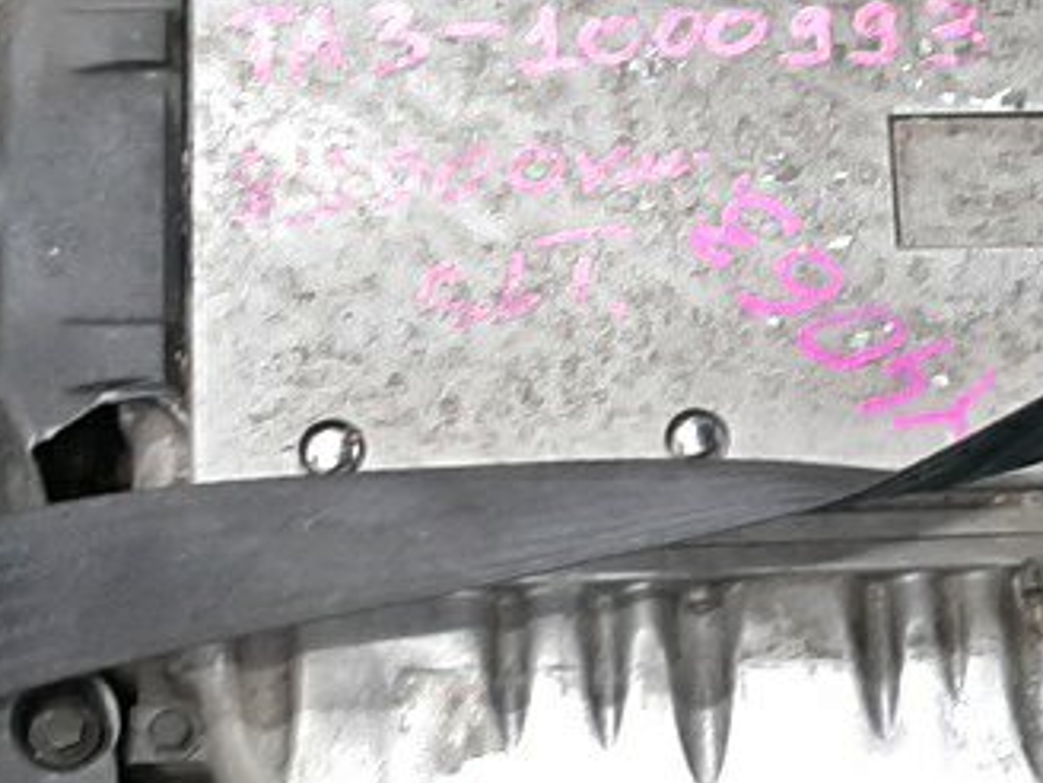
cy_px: 544
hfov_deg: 17.0
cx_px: 995
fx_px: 3435
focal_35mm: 114
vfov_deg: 13.0
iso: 121
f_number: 1.7
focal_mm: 3.93
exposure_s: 1/50
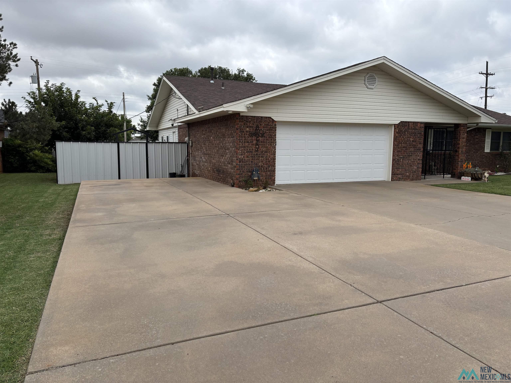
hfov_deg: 67.3
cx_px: 256
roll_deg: -0.2
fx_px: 384
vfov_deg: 53.1
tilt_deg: -7.0
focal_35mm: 26
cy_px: 192
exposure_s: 1/3788
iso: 50
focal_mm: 5.96
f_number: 1.6
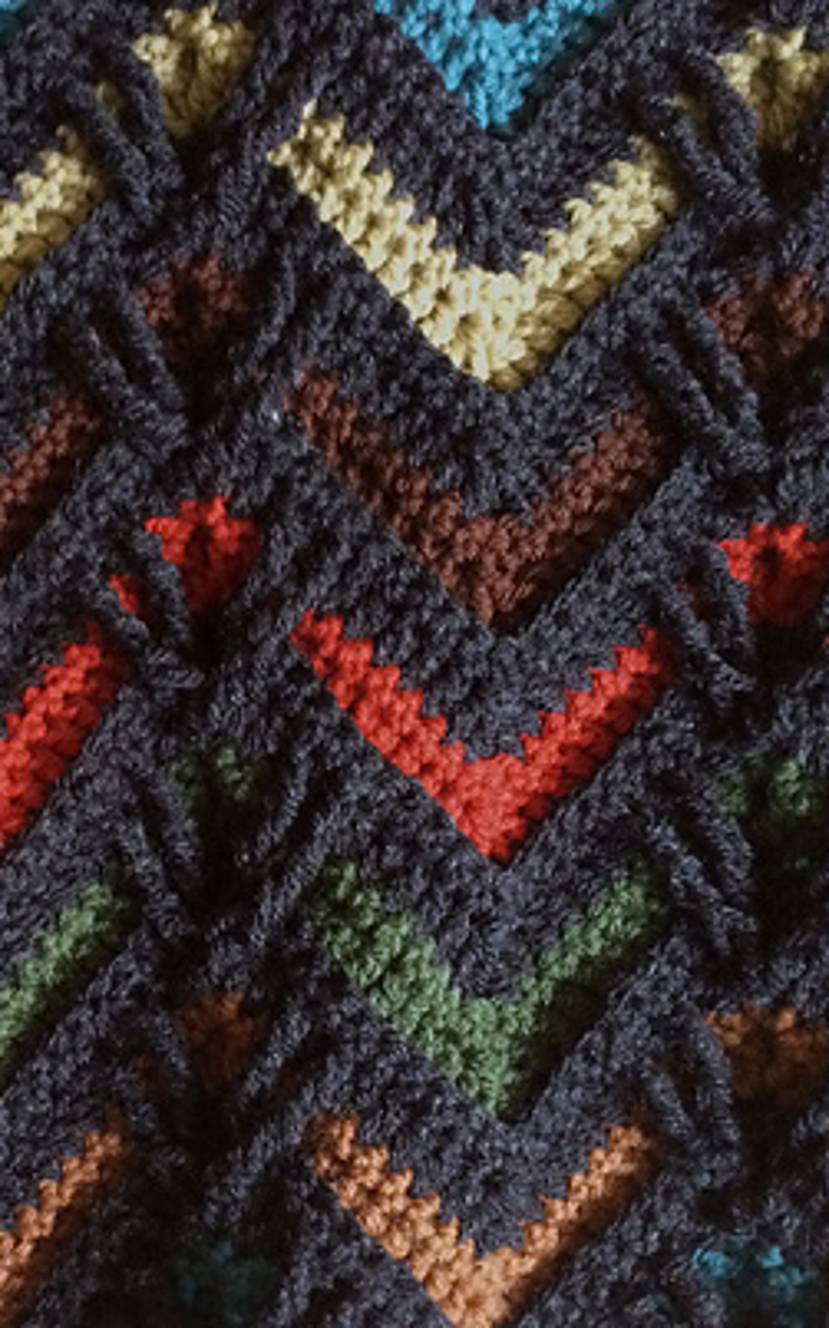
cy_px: 664
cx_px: 59
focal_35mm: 49
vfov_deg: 41.1
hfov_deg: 25.4
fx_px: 1773
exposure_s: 1/20
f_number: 2.2
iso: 250
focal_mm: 4.15
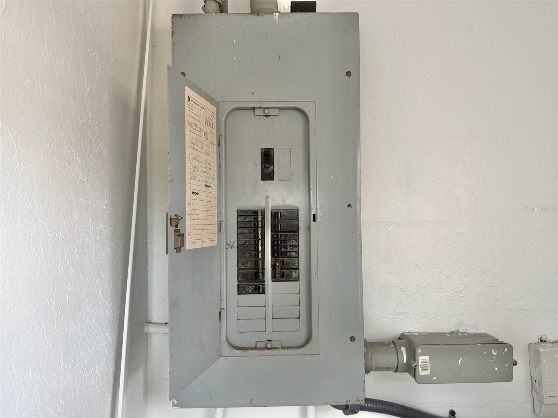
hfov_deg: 71.6
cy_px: 209
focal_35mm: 24
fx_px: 387
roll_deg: +0.7
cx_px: 279
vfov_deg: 56.8
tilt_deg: +1.9
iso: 200
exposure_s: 1/99
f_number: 1.78
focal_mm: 6.76
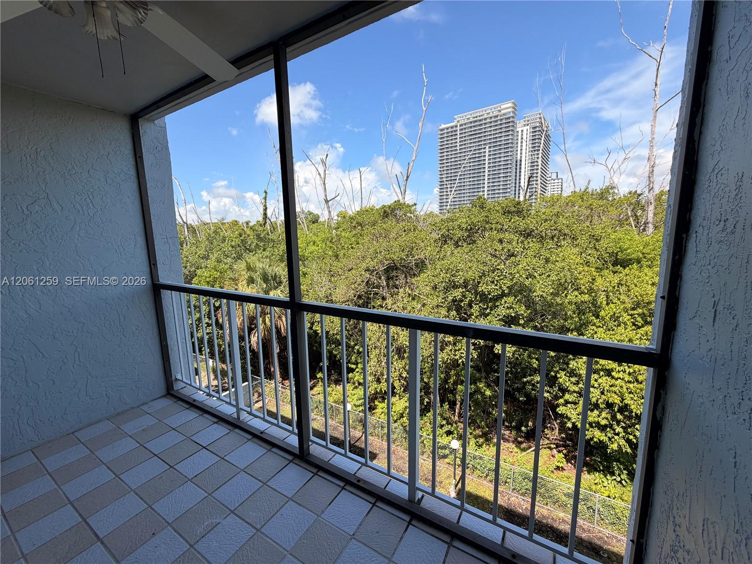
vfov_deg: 85.7
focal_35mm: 14
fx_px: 304
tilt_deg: -8.7
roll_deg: +1.7
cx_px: 376
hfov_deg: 102.1
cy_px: 282
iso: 32
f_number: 2.2
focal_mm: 2.22
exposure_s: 1/770
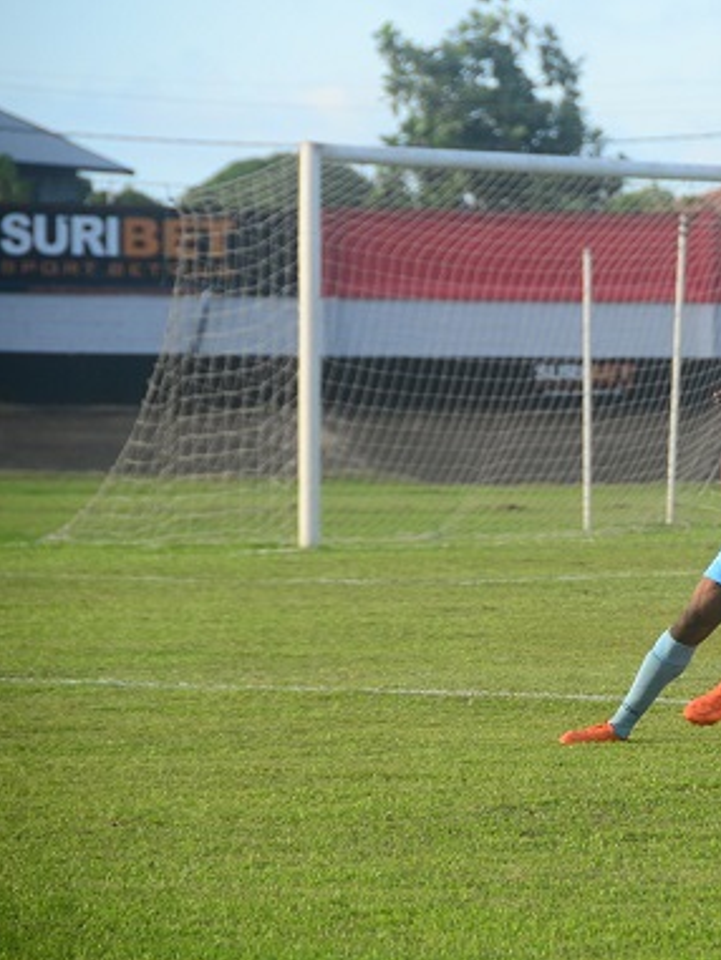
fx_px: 8208
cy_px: 479
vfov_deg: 6.7
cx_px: 726
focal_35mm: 296
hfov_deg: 5.0
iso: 400
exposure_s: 1/500
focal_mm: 135
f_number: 5.6
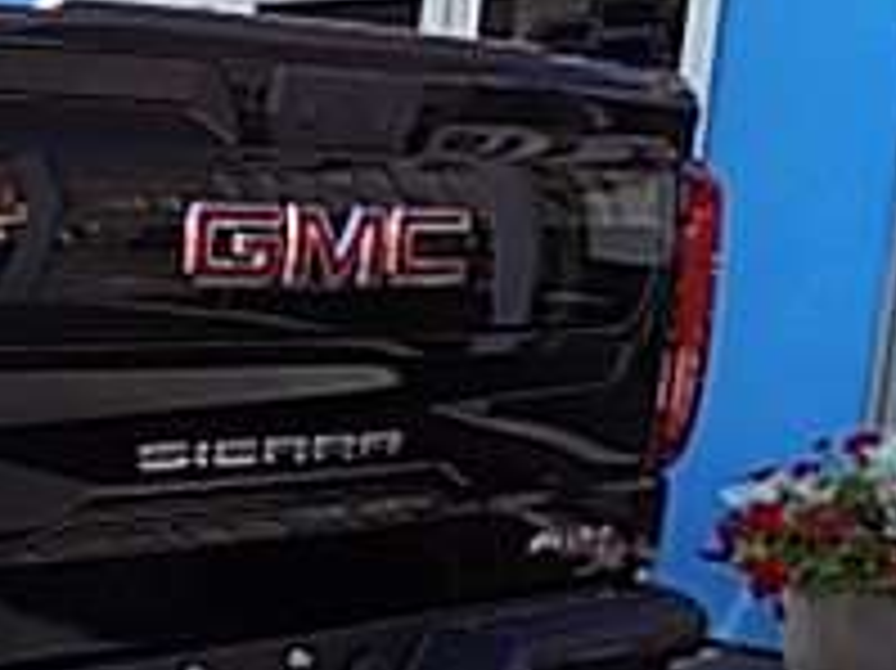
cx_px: -513
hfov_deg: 21.4
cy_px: 490
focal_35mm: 74
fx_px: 1914
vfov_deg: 19.8
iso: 80
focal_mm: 4
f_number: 3.1
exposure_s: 1/200
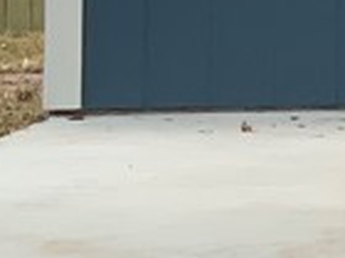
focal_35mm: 212
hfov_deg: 8.5
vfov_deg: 6.9
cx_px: 848
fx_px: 2113
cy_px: -71
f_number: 1.8
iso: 16
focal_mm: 3
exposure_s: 1/674
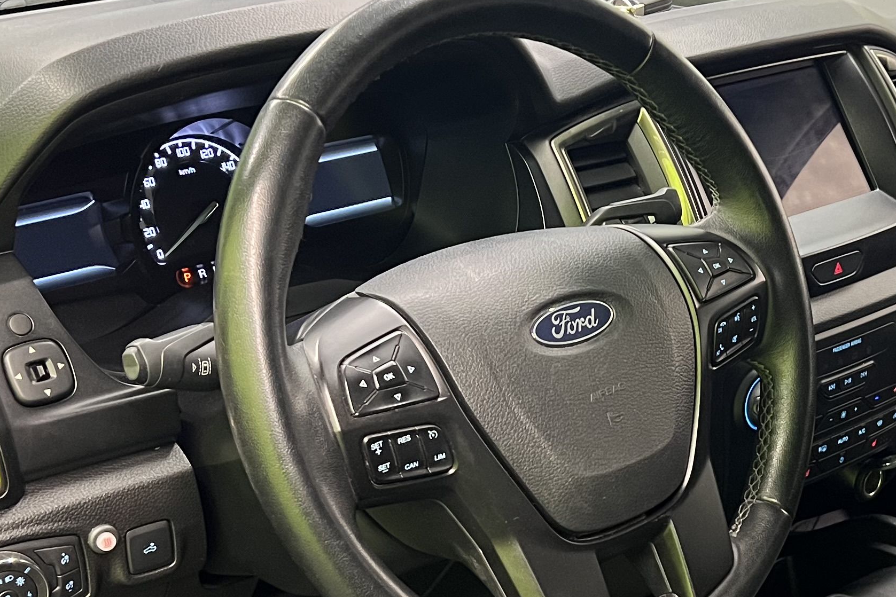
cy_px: 493
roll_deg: -0.6
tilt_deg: -25.9
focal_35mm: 65
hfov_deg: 30.6
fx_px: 1618
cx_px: 621
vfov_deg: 20.6
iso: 400
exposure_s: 1/33
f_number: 1.5
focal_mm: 5.7
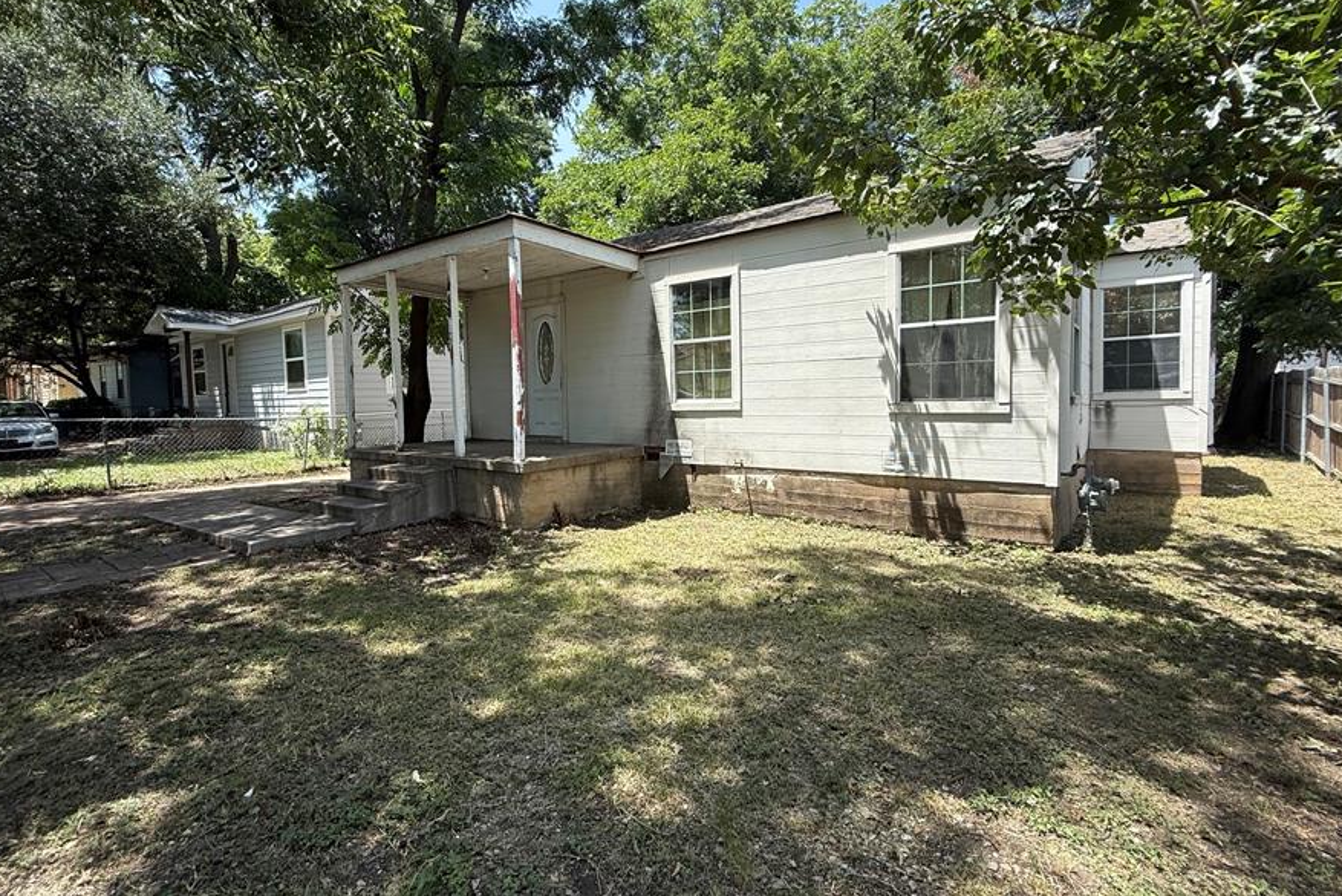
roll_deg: +1.0
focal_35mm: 17
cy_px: 433
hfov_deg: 93.2
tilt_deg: -2.7
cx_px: 644
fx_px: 634
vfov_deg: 70.4
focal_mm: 2.22
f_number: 2.2
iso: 50
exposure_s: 1/651
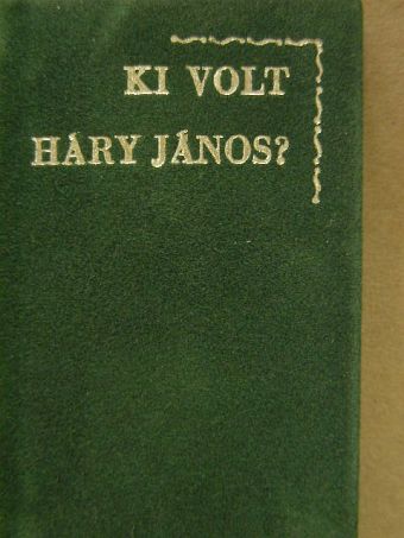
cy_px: 269
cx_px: 202
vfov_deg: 19.8
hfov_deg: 14.9
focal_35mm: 99
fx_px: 1540
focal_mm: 16.5
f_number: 3.5
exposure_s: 1/16
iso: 200
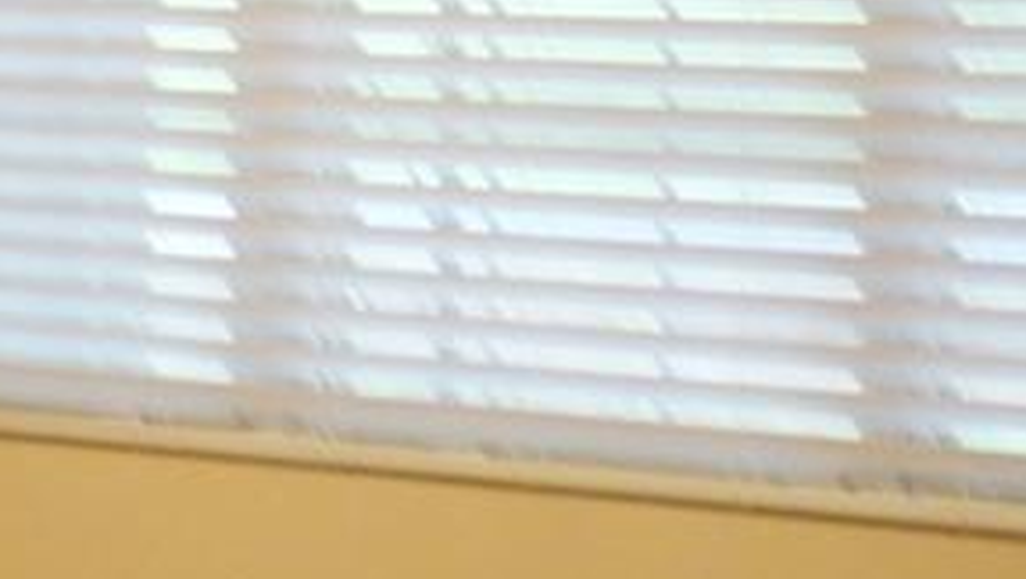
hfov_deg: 10.7
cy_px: 386
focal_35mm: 196
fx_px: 5333
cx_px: -318
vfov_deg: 6.2
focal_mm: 35
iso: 800
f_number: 3.5
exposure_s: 1/30
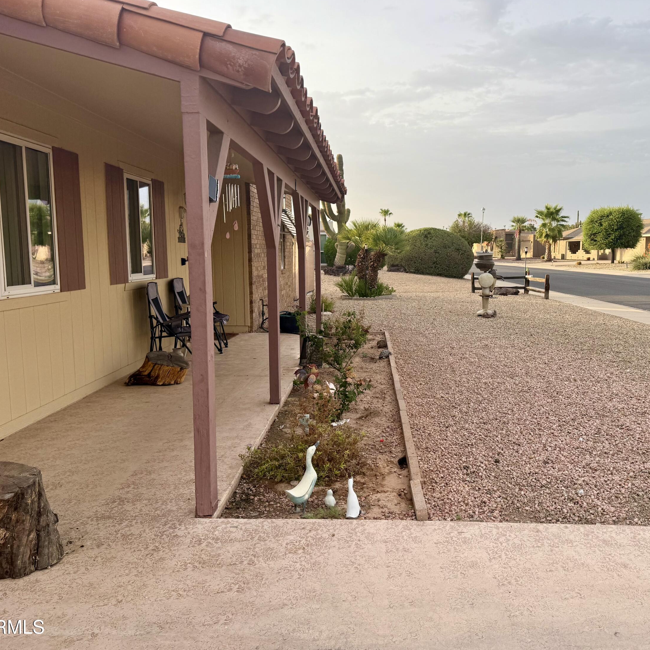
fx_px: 616
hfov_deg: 55.4
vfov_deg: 55.6
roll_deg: +2.0
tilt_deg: -9.3
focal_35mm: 29
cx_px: 377
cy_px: 324
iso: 80
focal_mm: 6.76
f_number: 1.78
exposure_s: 1/813
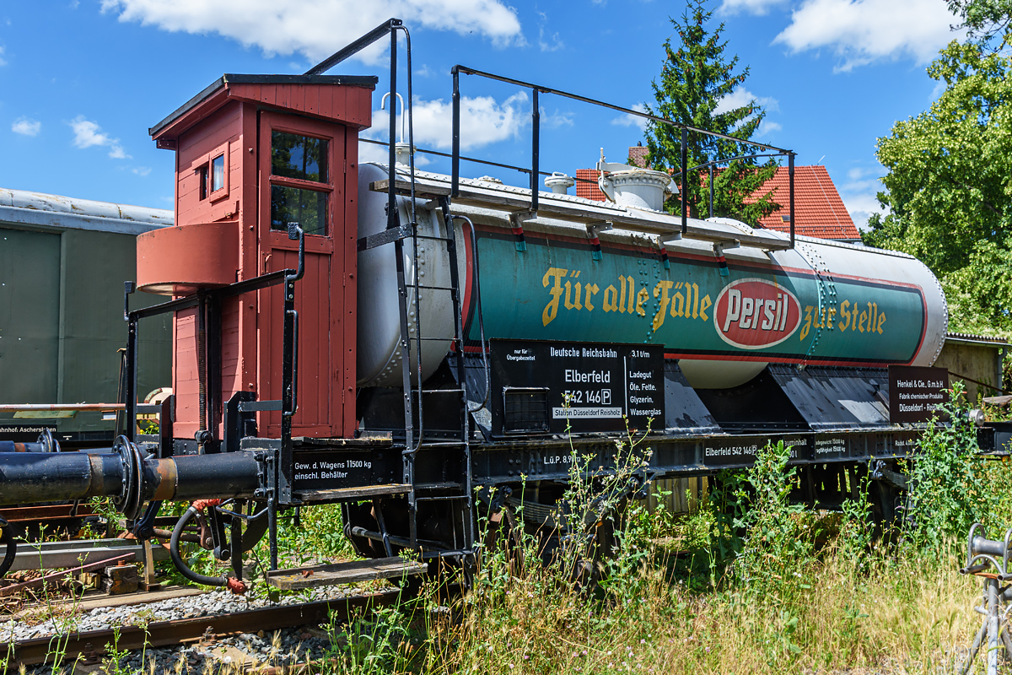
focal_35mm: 30
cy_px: 338
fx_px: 843
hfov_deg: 61.9
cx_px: 506
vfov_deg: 43.6
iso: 200
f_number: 7.1
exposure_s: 1/320
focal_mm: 20
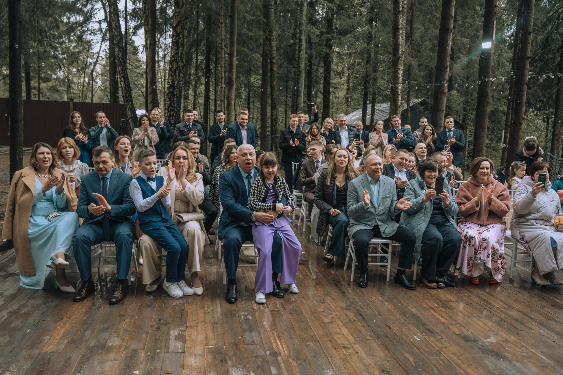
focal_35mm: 28
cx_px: 278
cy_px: 190
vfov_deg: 45.8
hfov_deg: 64.7
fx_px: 445
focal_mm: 28
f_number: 3.5
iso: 400
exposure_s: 1/250
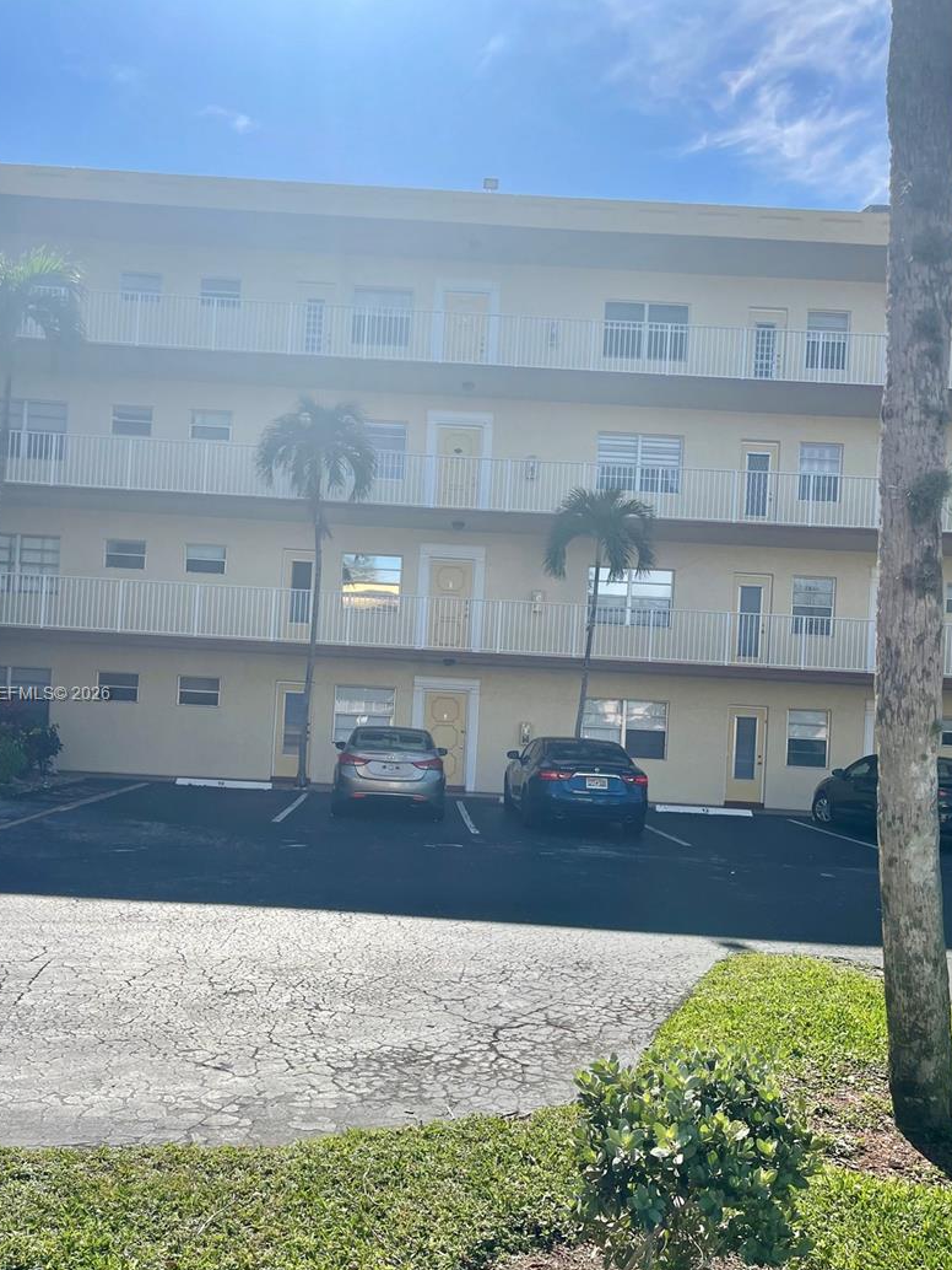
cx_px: 436
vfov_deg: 61.5
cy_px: 695
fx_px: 1063
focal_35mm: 29
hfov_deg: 48.2
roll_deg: -3.6
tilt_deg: -0.2
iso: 32
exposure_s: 1/4525
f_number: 1.6
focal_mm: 5.1
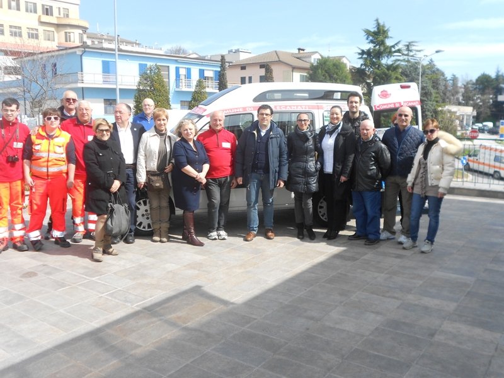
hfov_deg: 56.8
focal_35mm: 32
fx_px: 466
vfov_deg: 44.2
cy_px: 189
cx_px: 252
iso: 80
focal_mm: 6
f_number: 3.6
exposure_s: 1/400
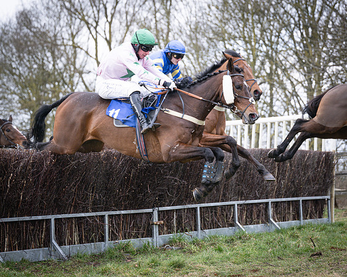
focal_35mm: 102
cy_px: 124
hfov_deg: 18.8
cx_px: 205
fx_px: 1046
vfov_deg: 15.1
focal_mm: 70
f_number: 2.8
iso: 400
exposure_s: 1/1600
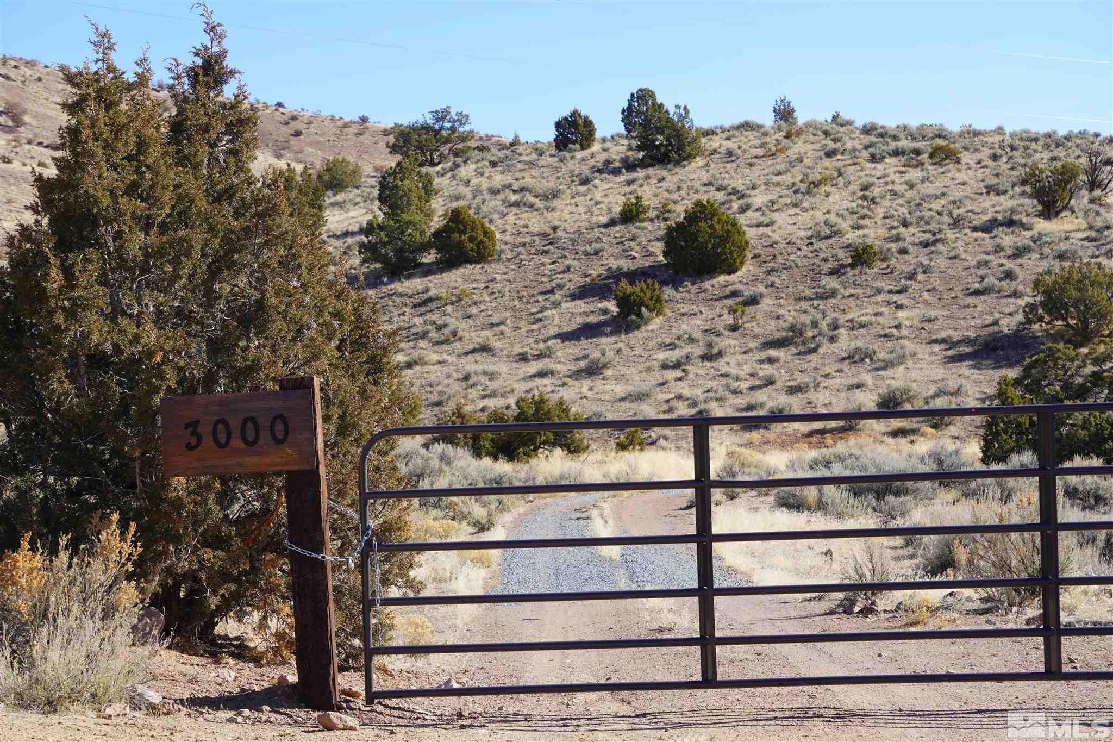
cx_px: 556
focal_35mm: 82
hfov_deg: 24.6
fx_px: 2550
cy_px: 371
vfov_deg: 16.6
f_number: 8
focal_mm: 55
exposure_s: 1/160
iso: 100
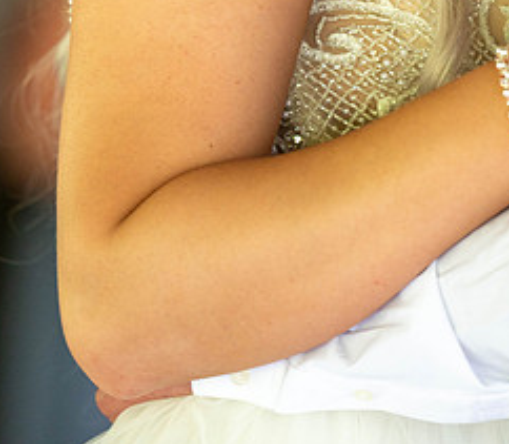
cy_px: 55
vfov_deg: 3.2
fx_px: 7897
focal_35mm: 506
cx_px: 288
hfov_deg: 3.7
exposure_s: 1/250
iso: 800
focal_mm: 200
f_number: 2.8
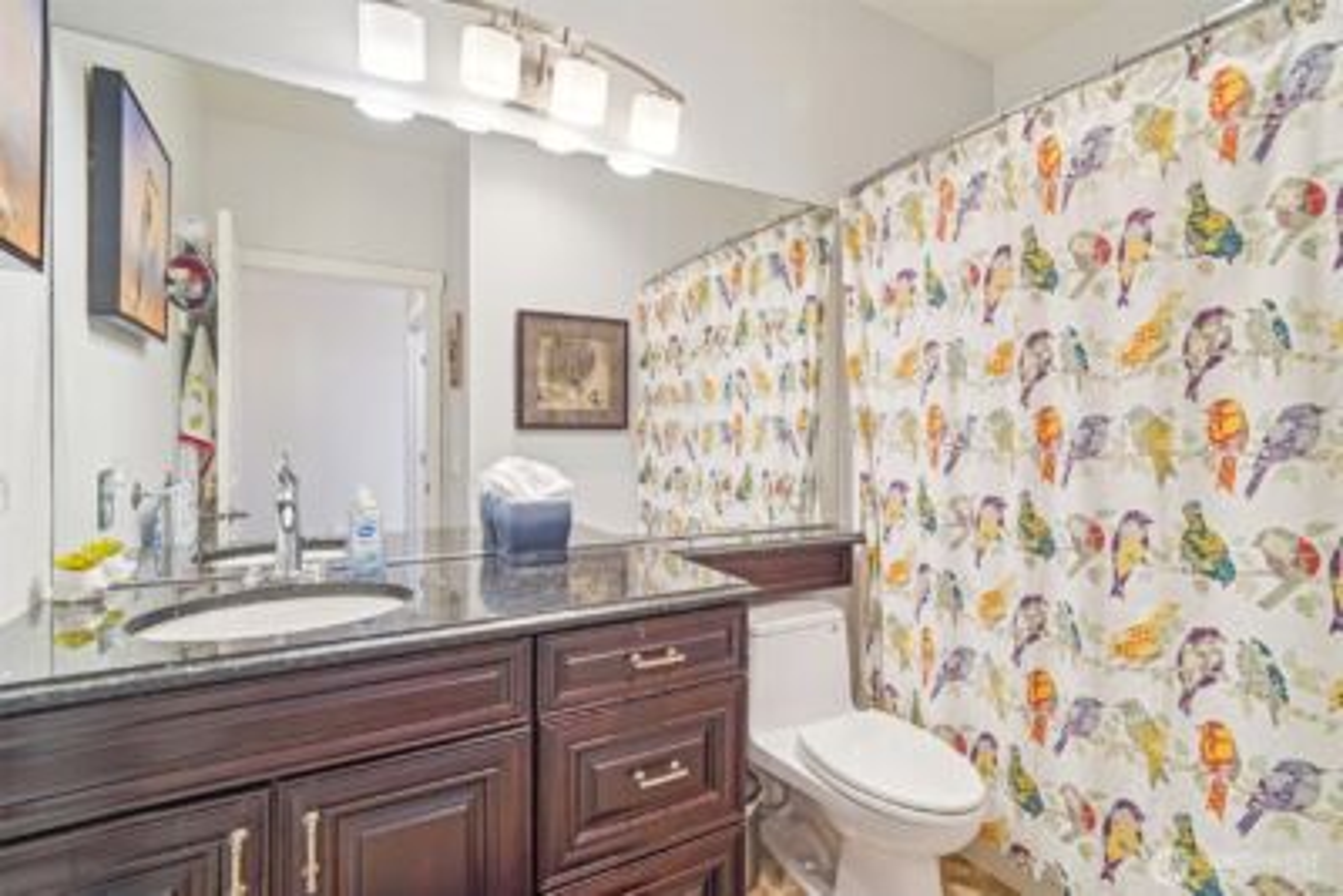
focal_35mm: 16
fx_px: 597
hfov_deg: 96.7
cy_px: 448
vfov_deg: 73.8
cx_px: 672
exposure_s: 1/25
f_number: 8
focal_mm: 16
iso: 1600
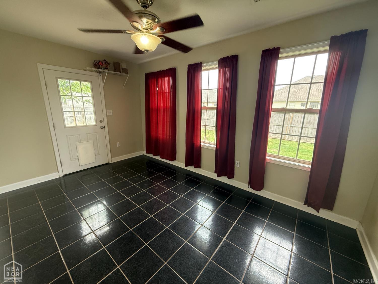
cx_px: 189
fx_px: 153
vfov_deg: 85.7
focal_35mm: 14
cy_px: 142
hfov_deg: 102.1
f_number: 2.2
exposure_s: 1/120
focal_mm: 2.22
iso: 320
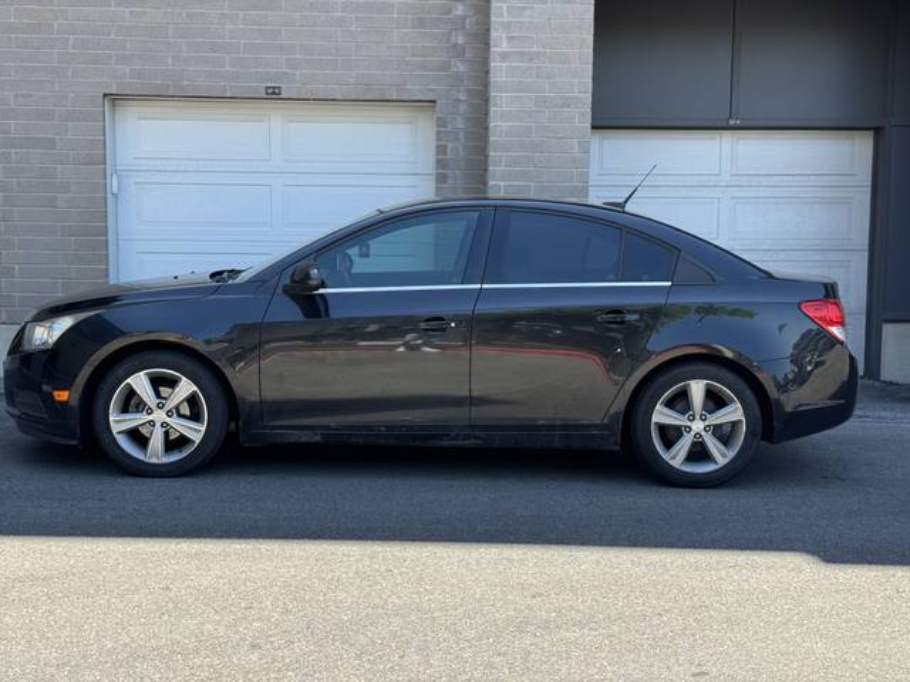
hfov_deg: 39.7
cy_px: 341
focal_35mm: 48
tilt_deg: -5.9
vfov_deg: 30.3
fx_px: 1262
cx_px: 455
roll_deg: -0.2
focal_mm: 6.76
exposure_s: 1/765
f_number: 1.78
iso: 64
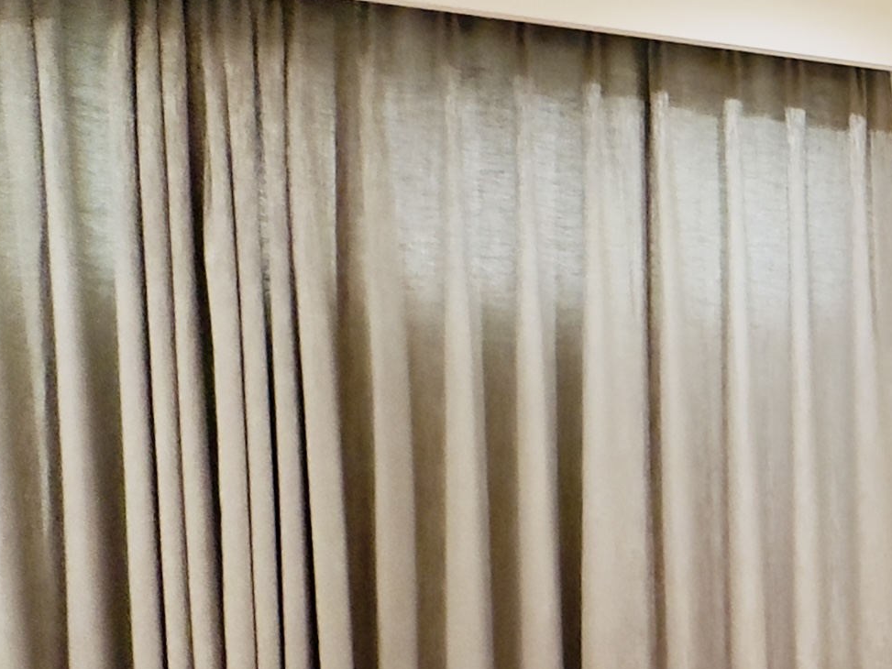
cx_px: 1638
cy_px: 557
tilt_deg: -4.0
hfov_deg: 21.1
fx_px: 1495
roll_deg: -0.5
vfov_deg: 24.7
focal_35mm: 58
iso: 200
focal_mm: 2.22
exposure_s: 1/50
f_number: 2.2
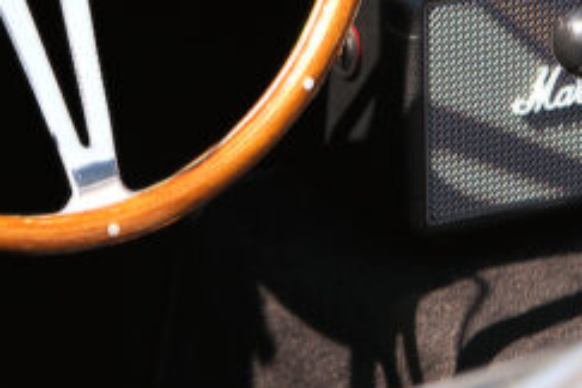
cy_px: -194
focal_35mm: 284
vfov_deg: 4.8
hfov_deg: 7.3
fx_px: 4591
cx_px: 256
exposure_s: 1/320
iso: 100
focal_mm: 90
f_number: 2.8
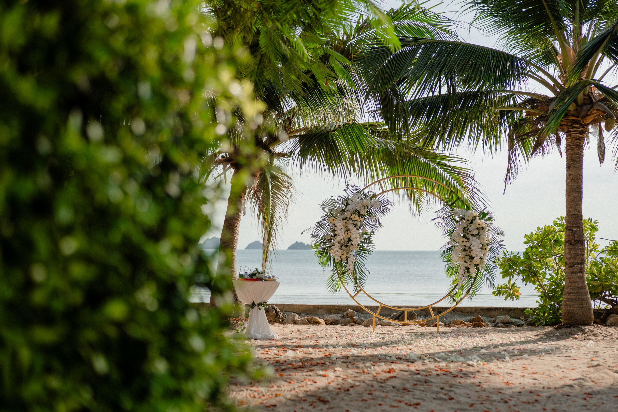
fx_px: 873
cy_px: 206
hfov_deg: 39.0
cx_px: 309
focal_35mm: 51
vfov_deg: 26.5
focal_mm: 50
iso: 200
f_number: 2.2
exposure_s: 1/5000
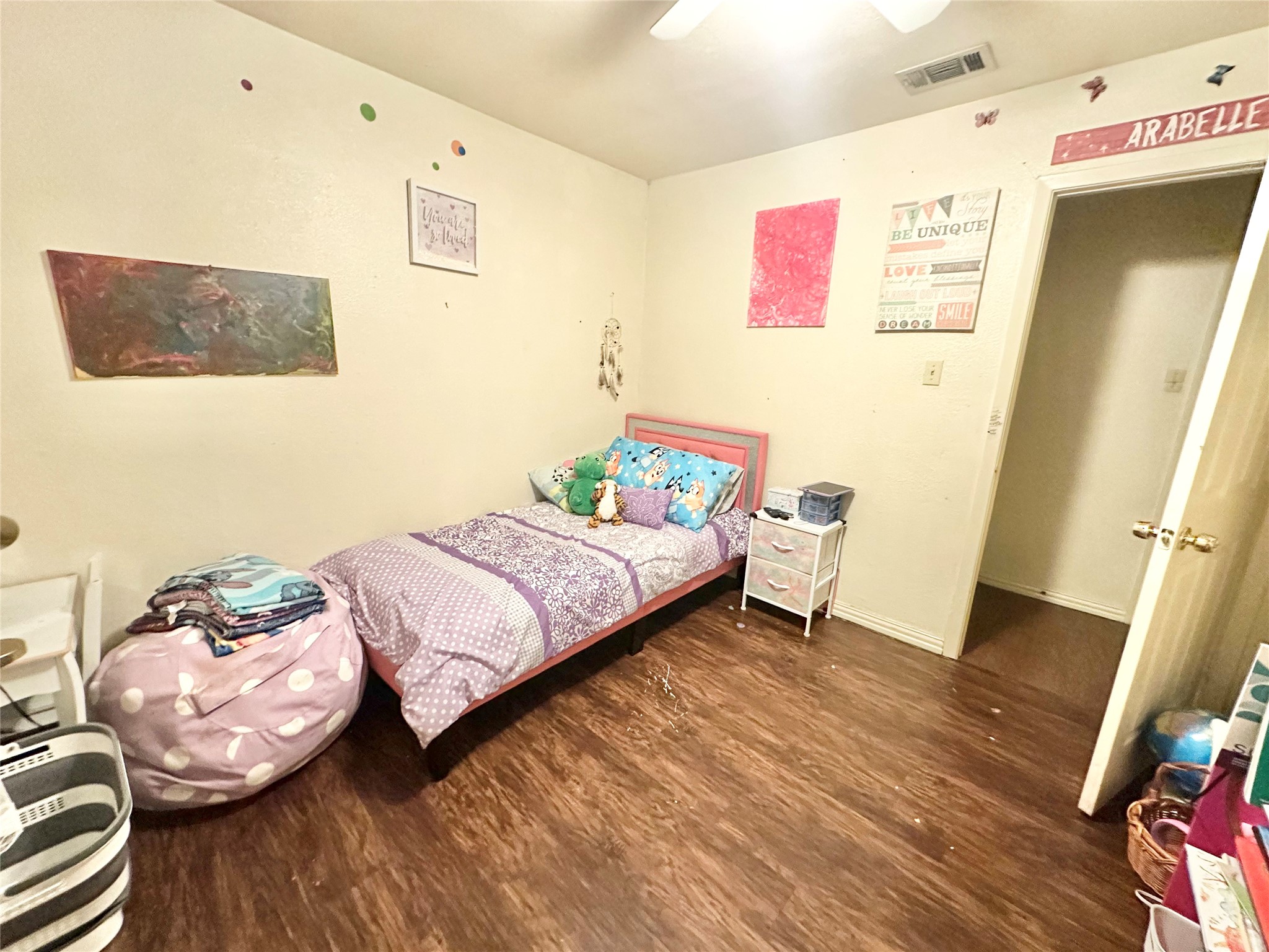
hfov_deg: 102.1
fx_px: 513
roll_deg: -2.0
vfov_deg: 85.7
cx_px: 634
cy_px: 476
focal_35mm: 14
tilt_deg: -13.0
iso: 800
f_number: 2.2
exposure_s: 1/60
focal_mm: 2.22
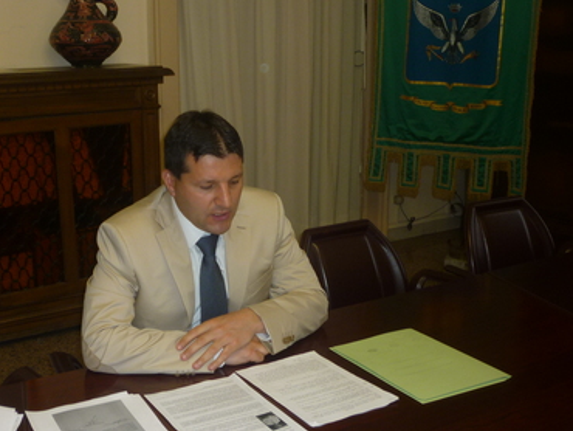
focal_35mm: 47
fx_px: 778
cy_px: 236
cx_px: 229
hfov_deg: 40.2
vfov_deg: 30.9
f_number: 3.3
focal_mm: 5.2
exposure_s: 1/30
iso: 100
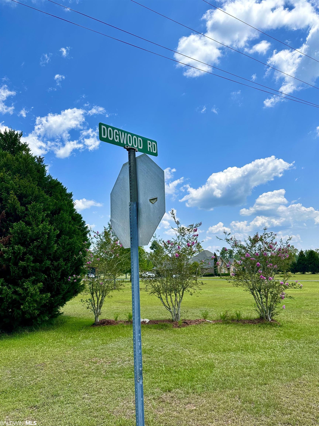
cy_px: 213
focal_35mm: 24
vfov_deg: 71.6
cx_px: 160
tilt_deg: +10.2
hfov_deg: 56.8
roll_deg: +1.3
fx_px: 295
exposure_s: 1/6211
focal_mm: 6.86
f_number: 1.78
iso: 80
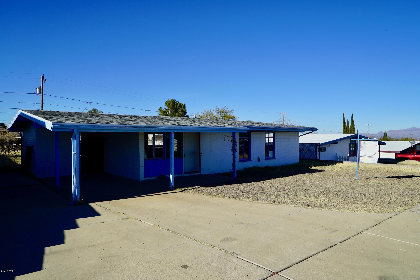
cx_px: 210
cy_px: 140
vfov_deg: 53.2
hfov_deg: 73.7
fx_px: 280
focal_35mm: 24
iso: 100
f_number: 14
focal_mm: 24
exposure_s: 1/125
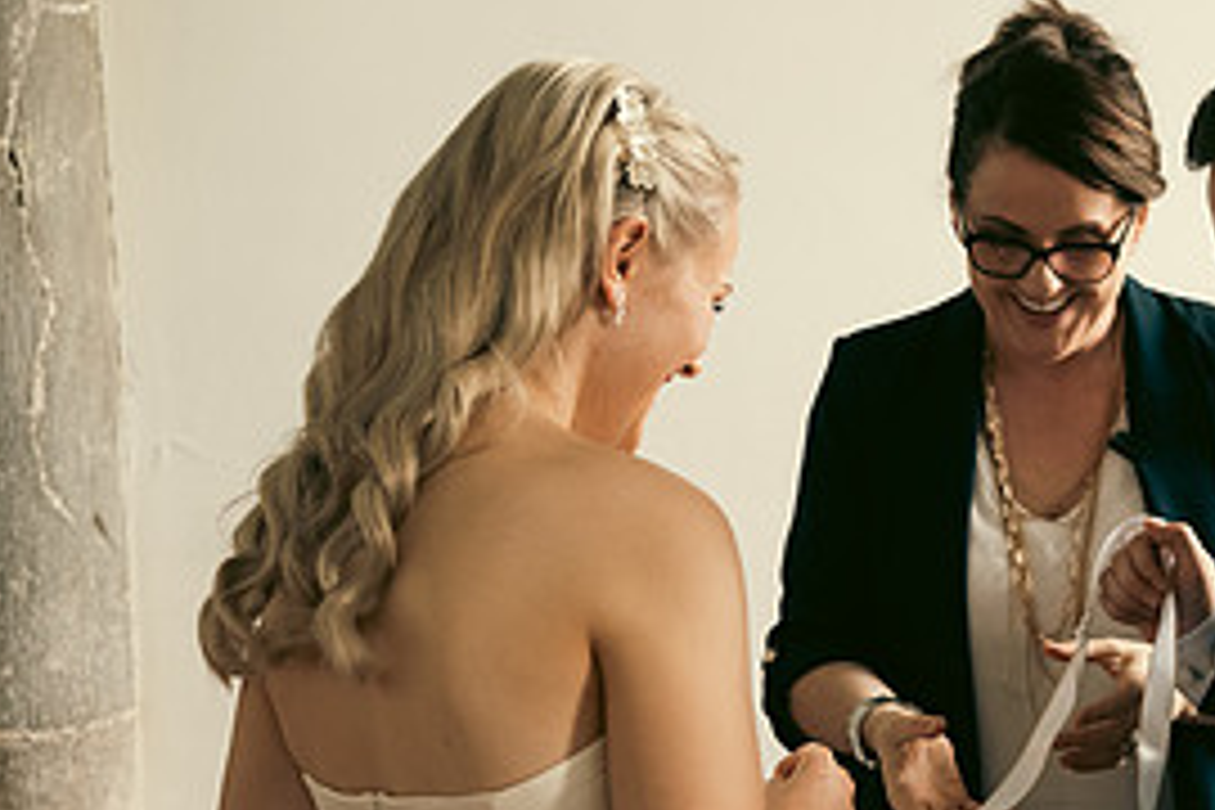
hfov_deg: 26.9
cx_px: 1053
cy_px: 538
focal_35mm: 73
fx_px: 2464
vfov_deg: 18.6
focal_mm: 34
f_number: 3.5
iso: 800
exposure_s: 1/160
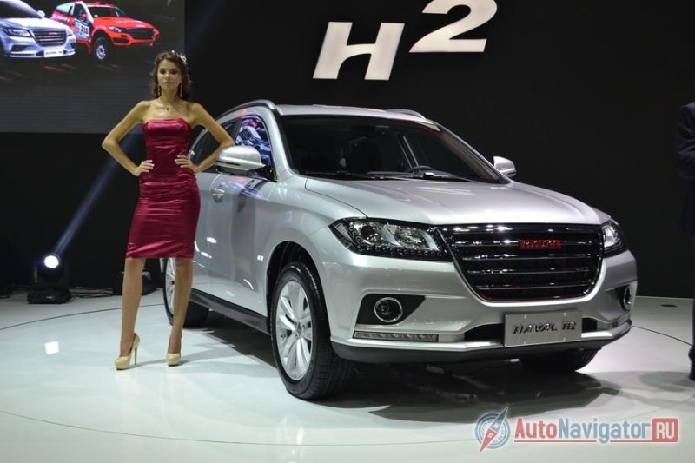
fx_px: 811
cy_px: 232
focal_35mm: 42
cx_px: 348
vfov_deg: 31.9
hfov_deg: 46.4
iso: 400
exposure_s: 1/125
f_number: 5.6
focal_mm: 28
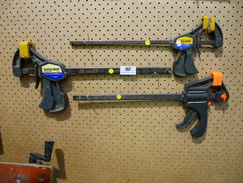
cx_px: 122
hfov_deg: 67.3
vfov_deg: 53.1
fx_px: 183
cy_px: 92
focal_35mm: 26
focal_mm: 13
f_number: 4
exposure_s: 1/60
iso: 3200
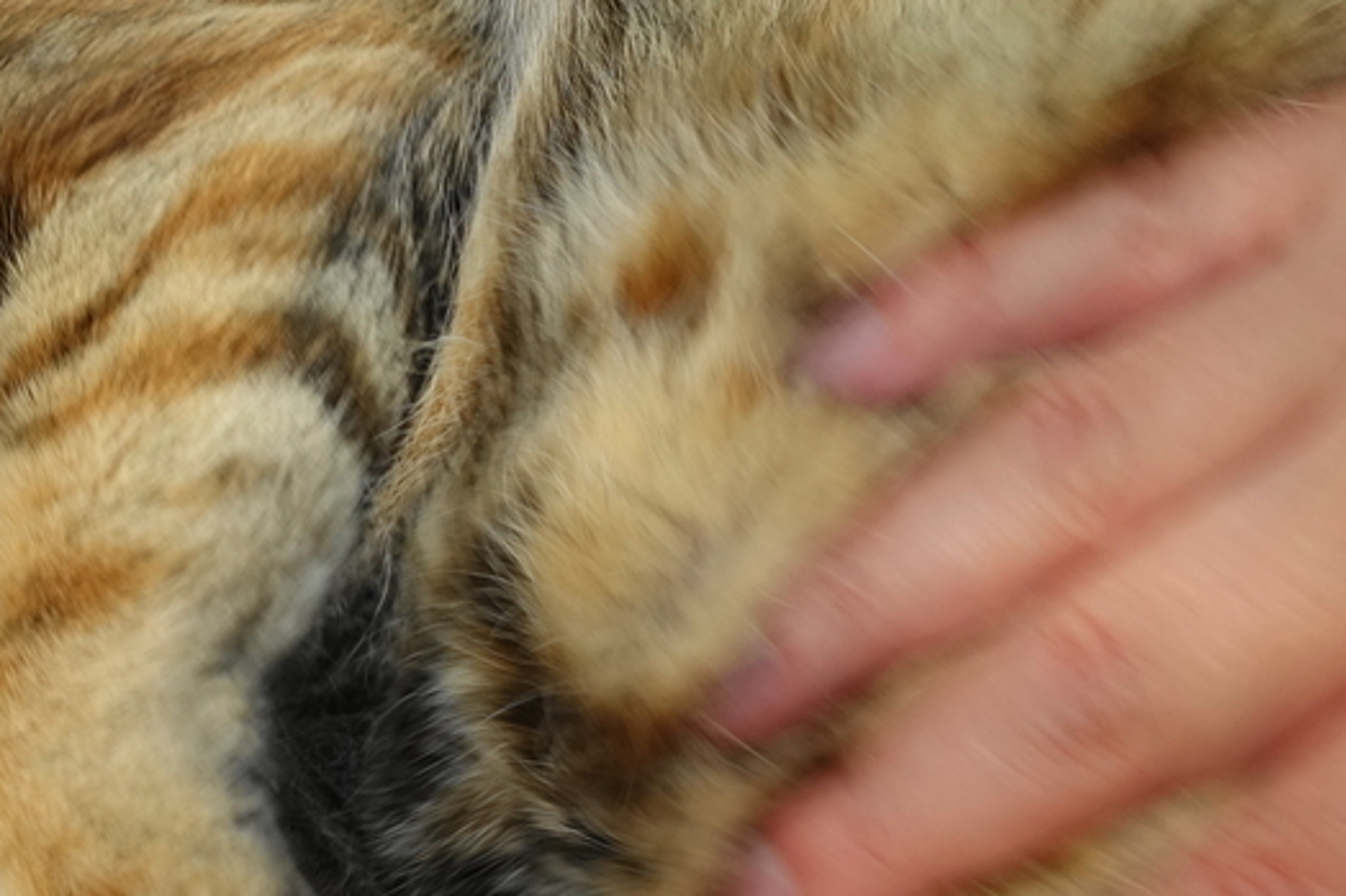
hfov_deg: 32.2
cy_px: 780
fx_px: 2056
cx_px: -110
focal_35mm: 55
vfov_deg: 24.0
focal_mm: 8.8
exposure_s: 1/200
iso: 125
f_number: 4
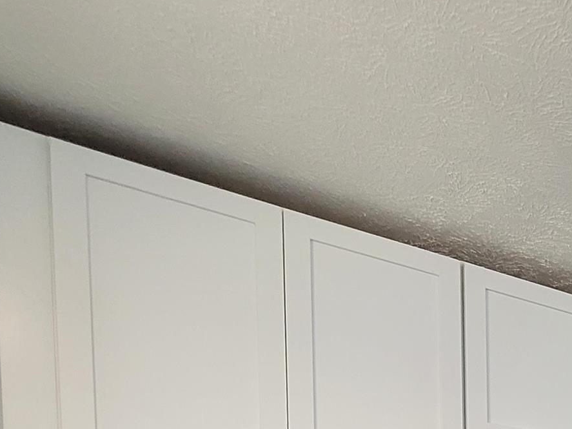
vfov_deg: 23.2
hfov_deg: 29.9
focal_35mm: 45
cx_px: 805
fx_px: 744
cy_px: 702
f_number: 2.2
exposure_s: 1/60
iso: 250
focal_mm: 2.2
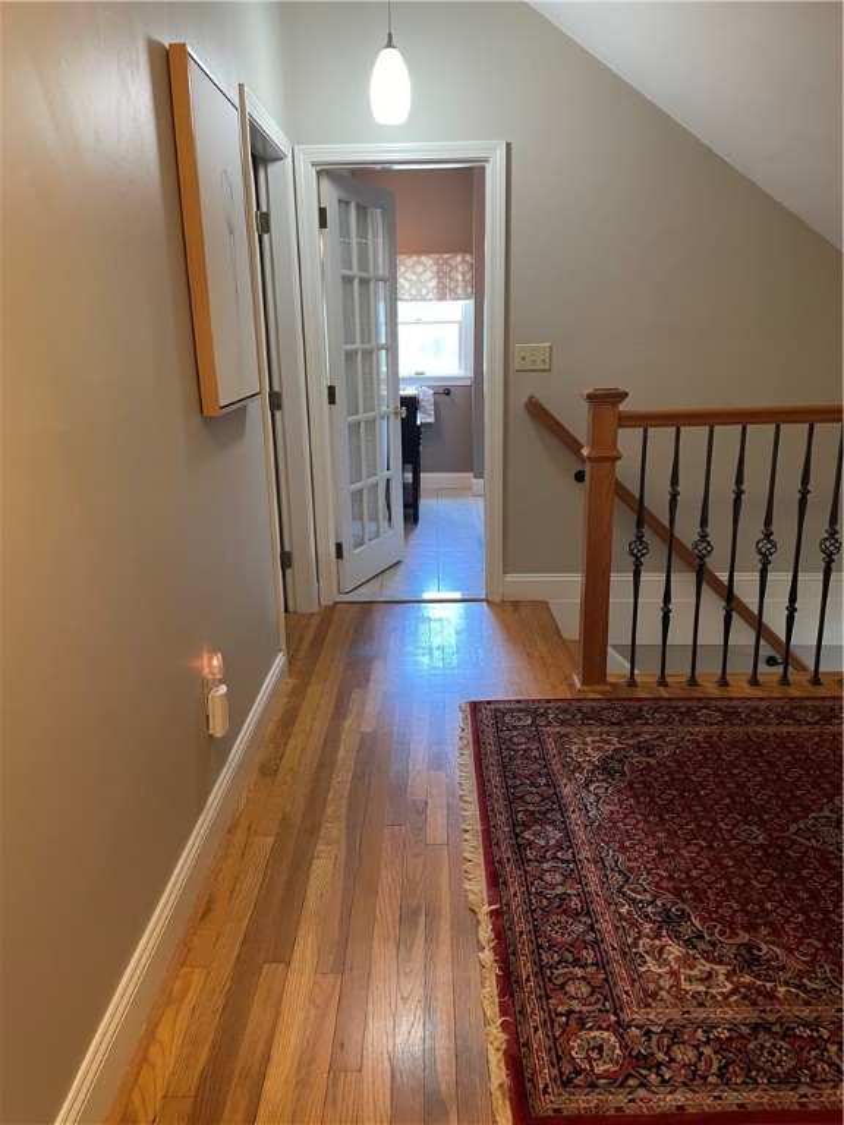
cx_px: 422
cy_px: 562
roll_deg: +2.1
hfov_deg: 53.1
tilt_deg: -16.3
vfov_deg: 67.3
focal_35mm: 26
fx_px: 845
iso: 250
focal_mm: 4.2
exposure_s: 1/60
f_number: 1.6
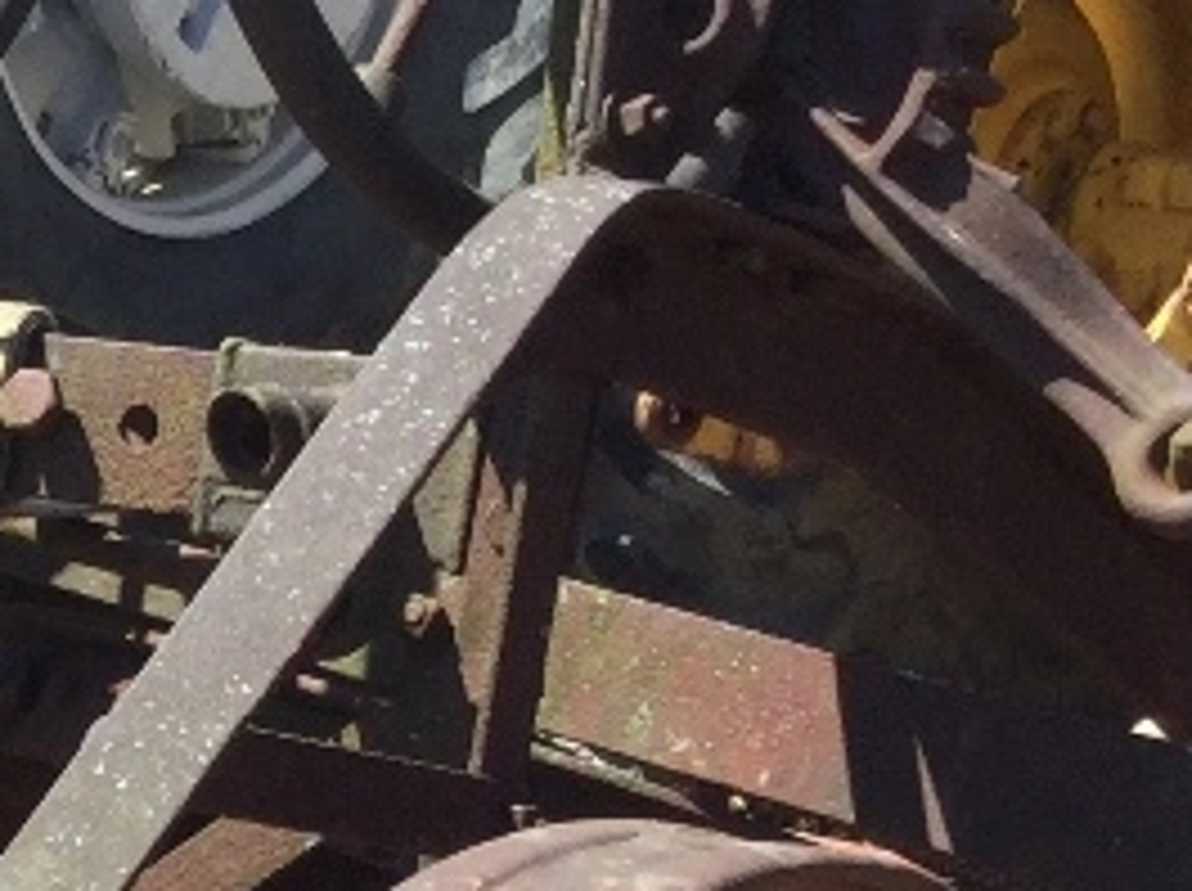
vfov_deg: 9.7
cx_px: -490
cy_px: 1071
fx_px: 5158
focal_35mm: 150
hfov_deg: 12.6
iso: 25
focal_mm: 3.3
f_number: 2.4
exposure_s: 1/652
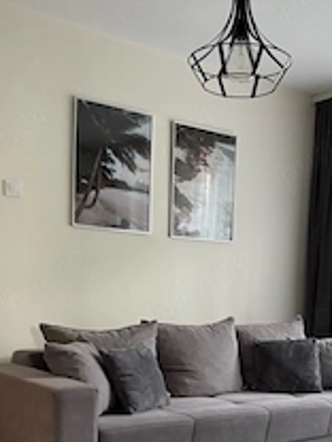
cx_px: 223
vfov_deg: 37.4
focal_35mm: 50
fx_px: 639
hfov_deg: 28.9
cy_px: 325
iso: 500
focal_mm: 5.96
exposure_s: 1/58
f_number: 1.6
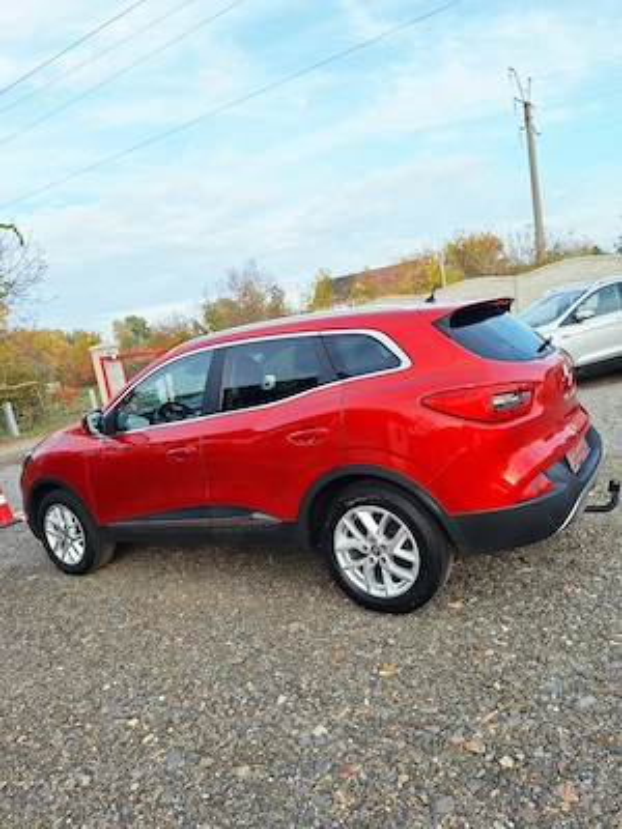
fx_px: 551
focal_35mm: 23
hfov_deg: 58.9
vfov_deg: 73.9
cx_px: 311
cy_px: 414
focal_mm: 5.54
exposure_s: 1/1126
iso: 40
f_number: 1.8
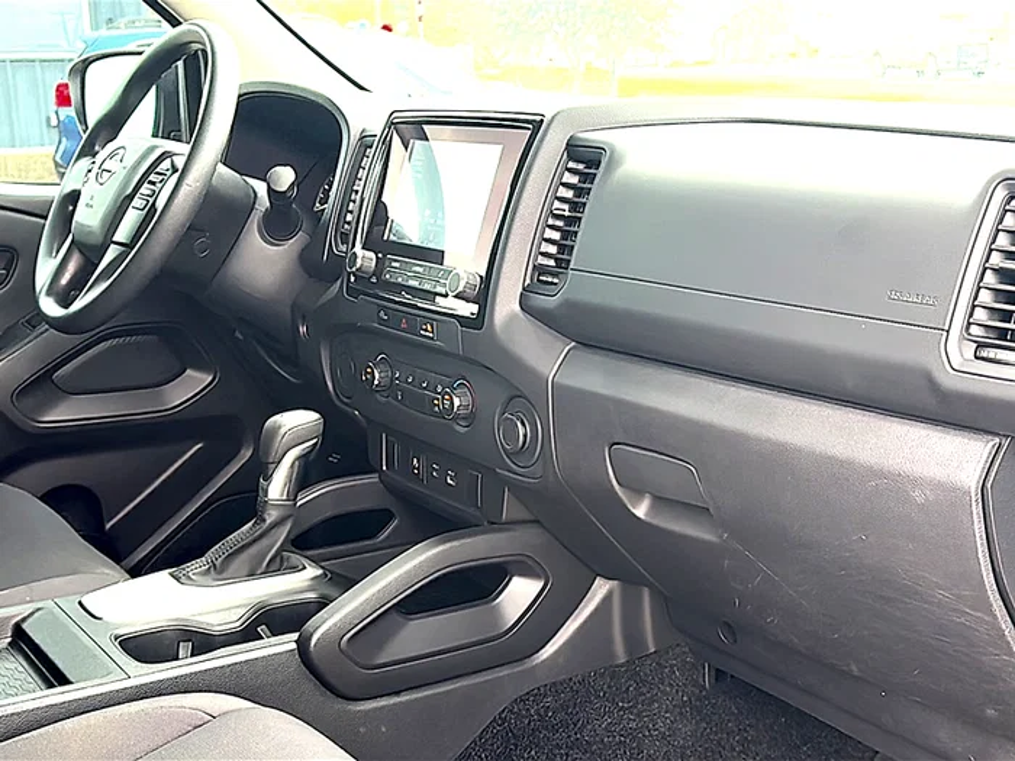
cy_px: 380
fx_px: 1173
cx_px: 508
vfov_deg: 36.0
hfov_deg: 46.8
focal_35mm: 40
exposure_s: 1/189
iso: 125
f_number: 1.78
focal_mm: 6.86
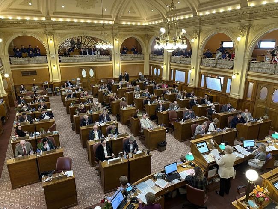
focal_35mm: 24
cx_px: 139
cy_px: 104
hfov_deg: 71.6
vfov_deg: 56.8
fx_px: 193
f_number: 1.78
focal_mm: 6.86
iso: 320
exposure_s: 1/60
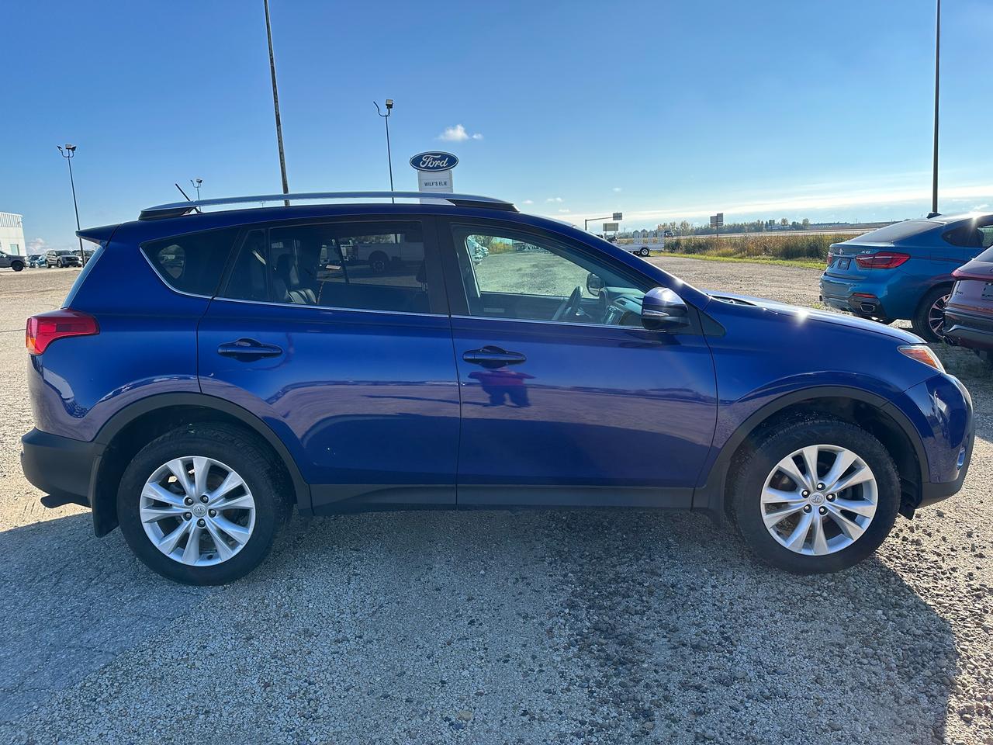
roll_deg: +2.7
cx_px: 496
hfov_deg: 71.6
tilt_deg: -9.9
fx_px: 688
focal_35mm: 24
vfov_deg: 56.8
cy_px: 372
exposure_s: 1/3356
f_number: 1.78
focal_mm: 6.86
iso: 80
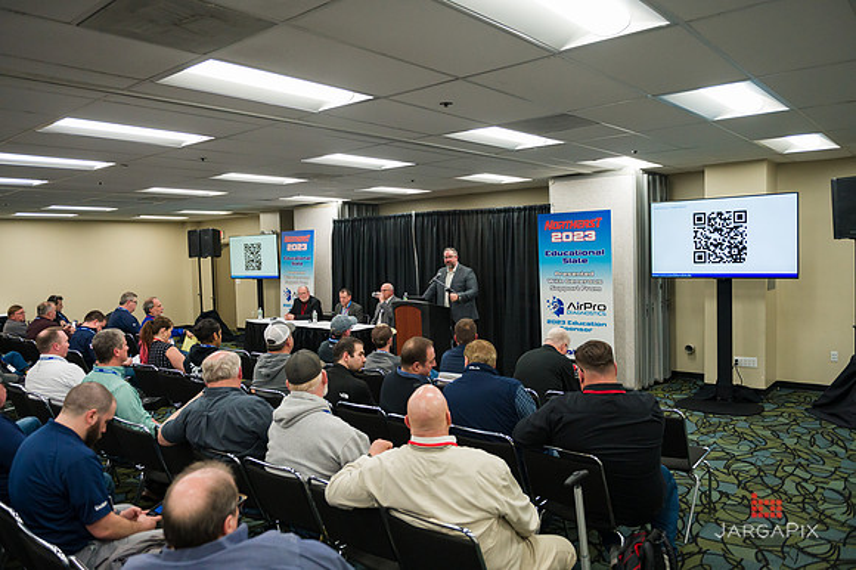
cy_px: 285
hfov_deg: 67.4
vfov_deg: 47.9
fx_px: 642
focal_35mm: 27
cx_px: 428
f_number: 4
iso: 3200
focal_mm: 27
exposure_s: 1/800
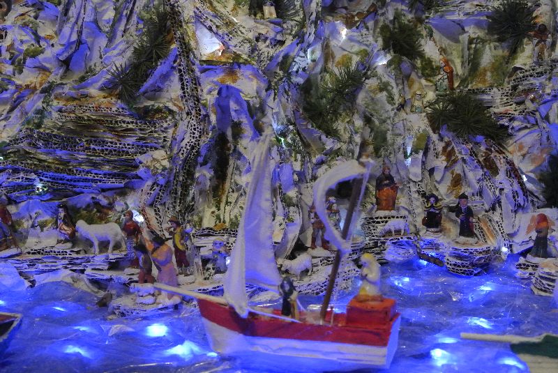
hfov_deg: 32.9
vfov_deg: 22.3
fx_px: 946
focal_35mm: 61
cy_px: 186
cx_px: 279
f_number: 5
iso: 2500
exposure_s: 1/80
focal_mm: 22.7
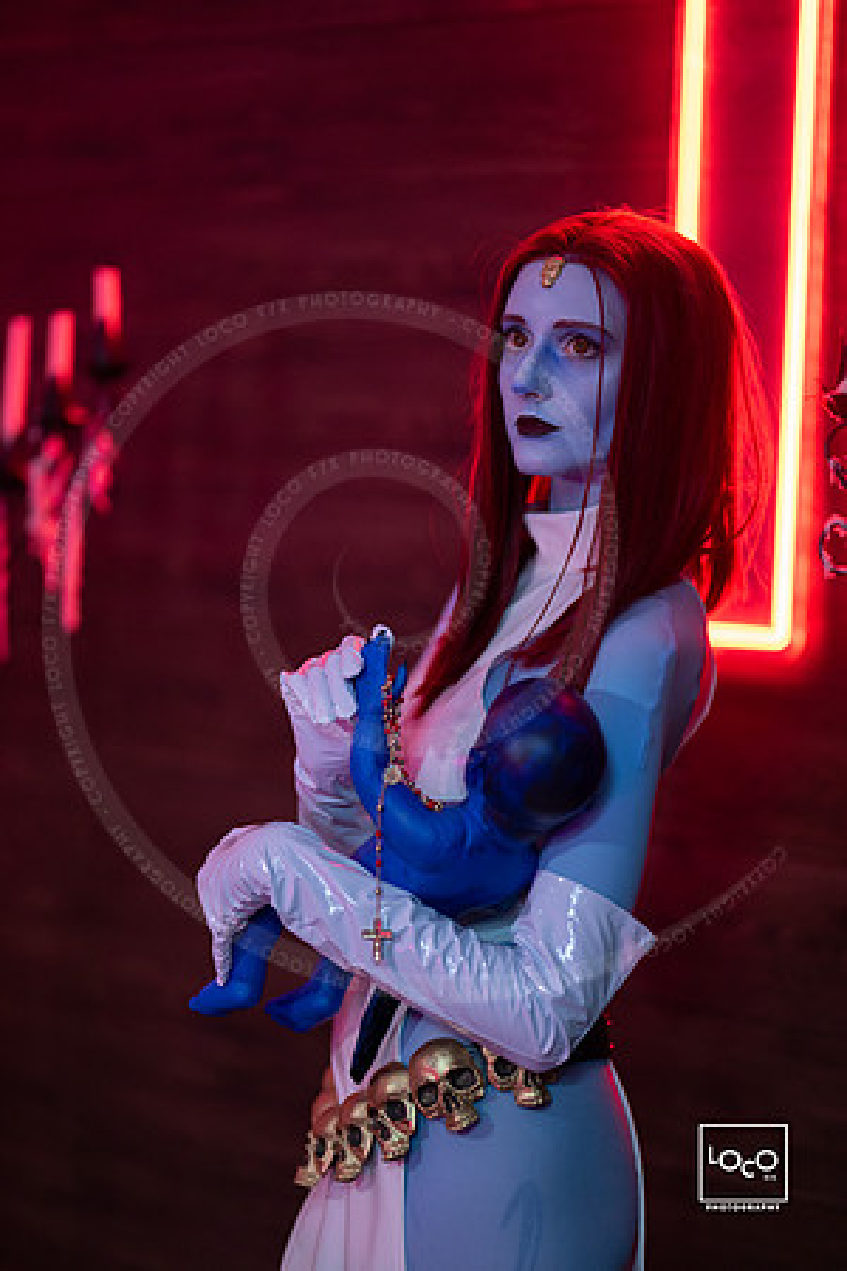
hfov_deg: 16.1
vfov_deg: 23.9
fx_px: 3000
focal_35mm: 85
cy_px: 636
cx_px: 424
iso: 1000
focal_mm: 85
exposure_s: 1/250
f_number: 1.2
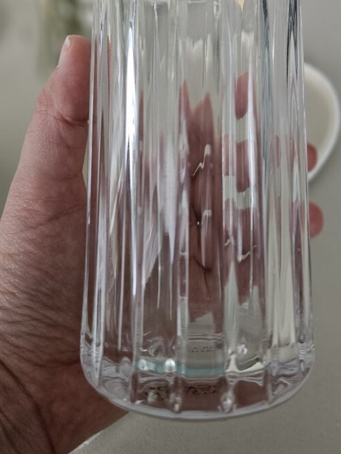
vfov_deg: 51.1
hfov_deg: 40.6
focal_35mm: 35
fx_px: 460
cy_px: 132
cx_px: 202
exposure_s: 1/170
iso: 400
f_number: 1.8
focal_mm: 5.4
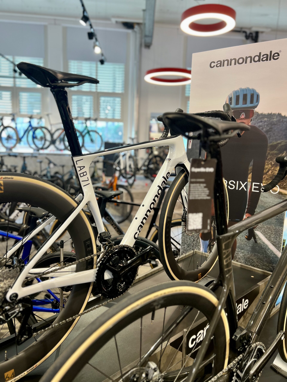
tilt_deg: -9.4
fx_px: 287
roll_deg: -4.6
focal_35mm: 26
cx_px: 144
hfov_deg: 53.1
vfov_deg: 67.3
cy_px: 191
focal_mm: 5.7
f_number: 1.5
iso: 80
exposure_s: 1/100
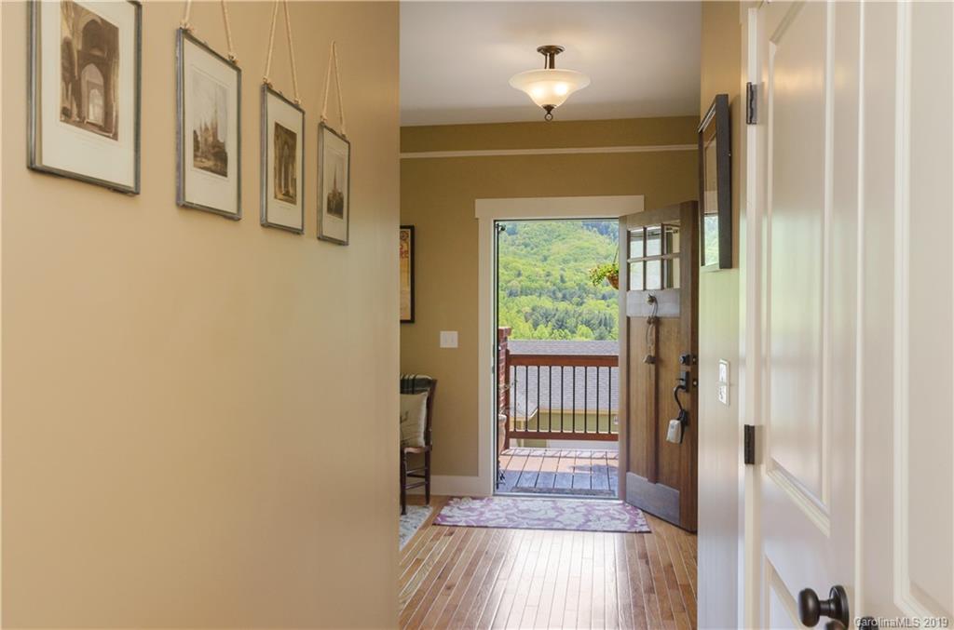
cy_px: 315
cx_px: 477
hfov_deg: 62.1
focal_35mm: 30
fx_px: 793
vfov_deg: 43.4
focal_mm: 20
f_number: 9
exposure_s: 1/60
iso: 400
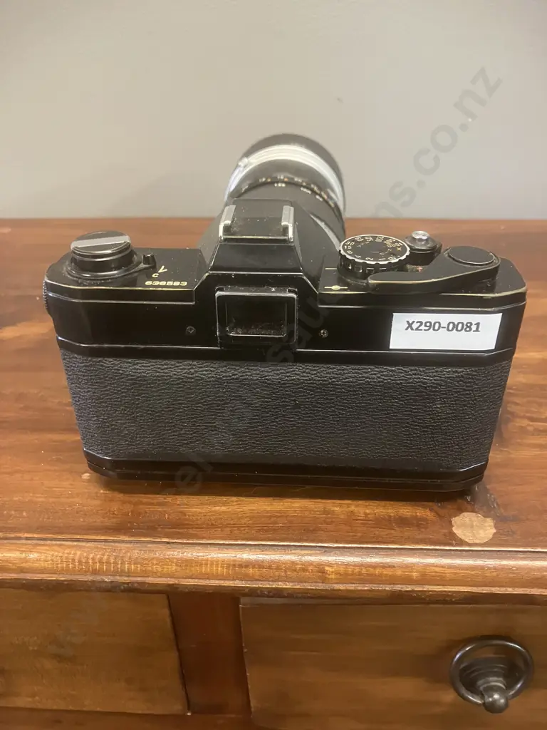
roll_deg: +1.9
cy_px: 365
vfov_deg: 63.4
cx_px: 274
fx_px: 590
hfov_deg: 49.7
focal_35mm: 28
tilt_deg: -34.0
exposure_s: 1/25
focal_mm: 3.99
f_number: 1.8
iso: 320
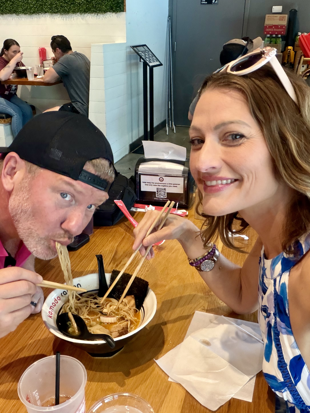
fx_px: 382
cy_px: 219
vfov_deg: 56.8
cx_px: 152
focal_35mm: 32
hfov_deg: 44.2
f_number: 1.9
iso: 125
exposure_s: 1/60
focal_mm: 2.71
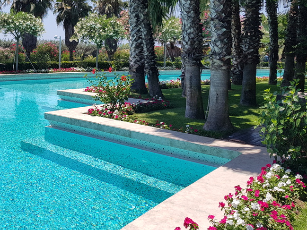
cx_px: 67
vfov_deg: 34.8
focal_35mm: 41
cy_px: 77
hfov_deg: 43.9
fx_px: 364
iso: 40
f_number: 1.7
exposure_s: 1/2296
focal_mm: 4.3
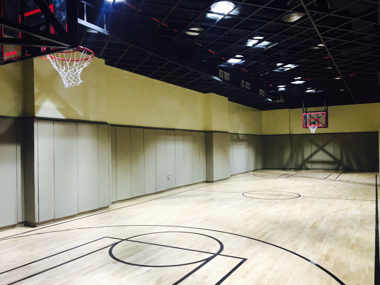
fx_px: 329
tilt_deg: -1.1
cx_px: 193
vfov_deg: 46.8
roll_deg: -0.1
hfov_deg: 60.0
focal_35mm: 30
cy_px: 147
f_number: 2.2
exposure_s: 1/33
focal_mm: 4.15
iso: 80
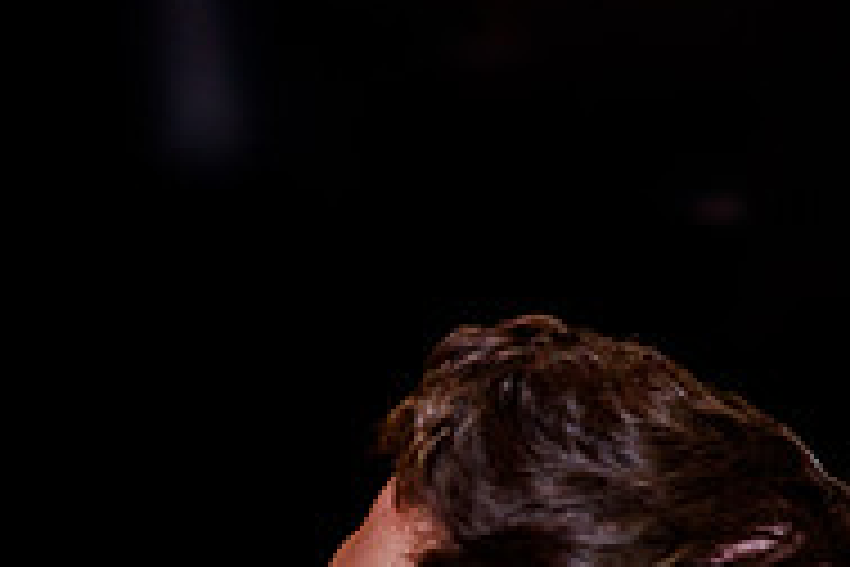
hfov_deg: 5.6
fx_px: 8688
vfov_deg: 3.7
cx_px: -36
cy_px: 662
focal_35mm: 368
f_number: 4
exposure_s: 1/200
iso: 1250
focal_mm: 120
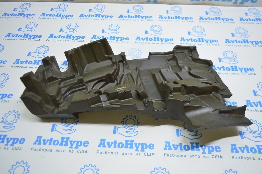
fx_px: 196
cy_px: 87
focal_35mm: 27
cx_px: 131
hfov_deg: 67.4
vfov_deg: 47.9
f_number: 3.5
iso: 400
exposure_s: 1/50
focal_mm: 18
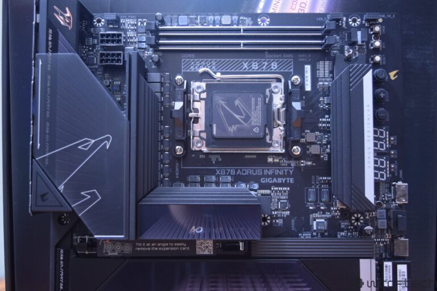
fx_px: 510
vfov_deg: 31.9
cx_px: 218
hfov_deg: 46.4
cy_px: 146
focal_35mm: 42
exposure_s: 1/8
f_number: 4.2
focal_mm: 28
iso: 1600
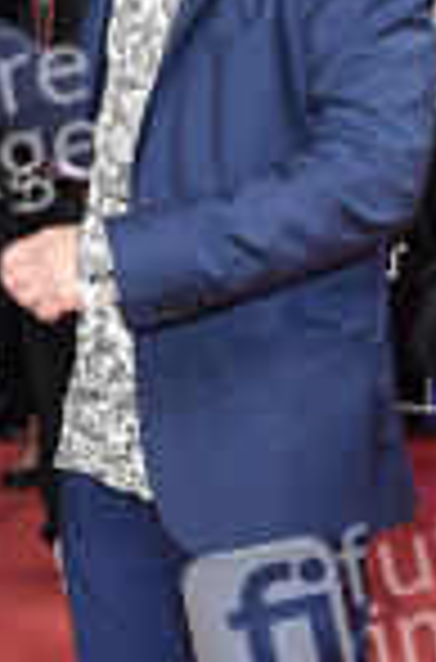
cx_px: 4
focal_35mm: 131
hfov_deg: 10.3
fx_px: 2397
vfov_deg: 15.7
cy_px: 378
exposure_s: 1/160
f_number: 6.3
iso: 500
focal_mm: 32
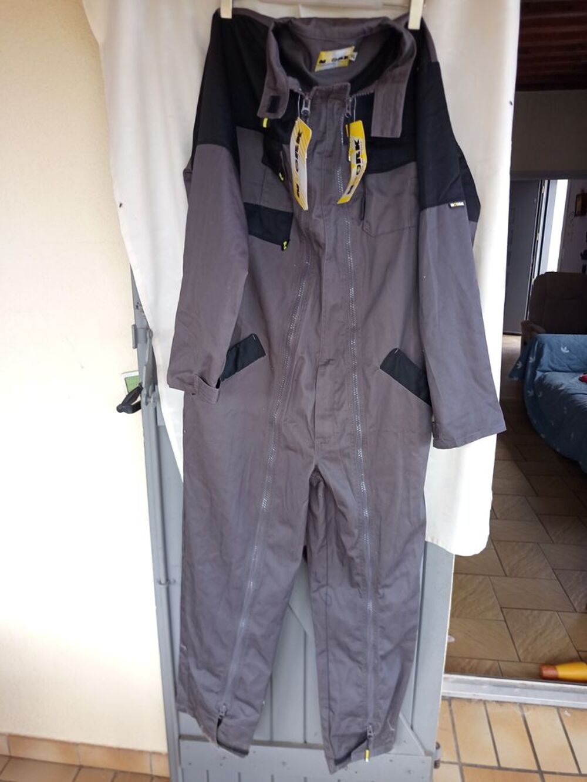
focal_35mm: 24
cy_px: 391
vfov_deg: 71.6
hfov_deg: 56.8
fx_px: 543
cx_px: 294
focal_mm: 5.24
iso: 268
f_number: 1.7
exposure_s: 1/100
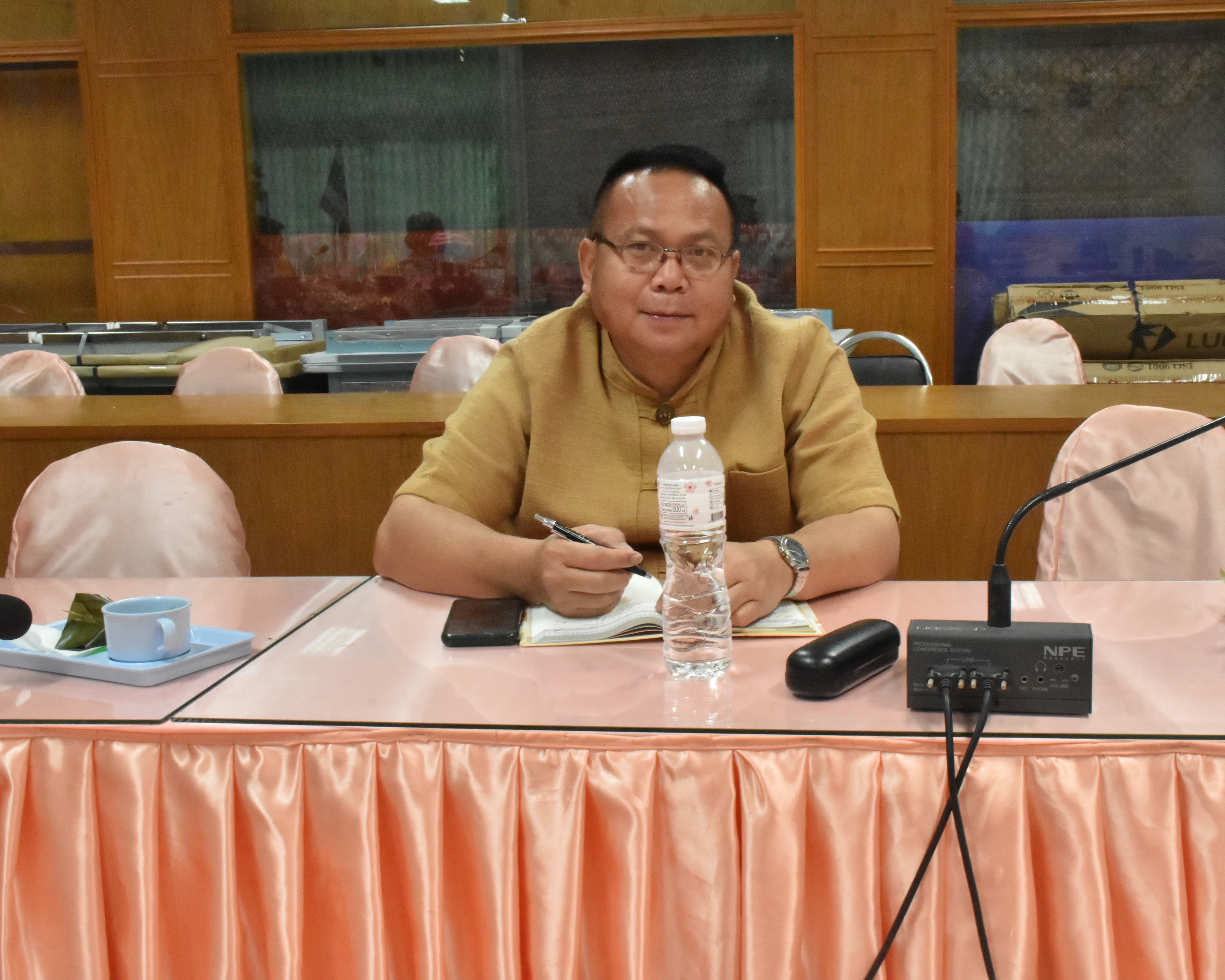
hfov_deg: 41.9
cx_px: 706
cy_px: 491
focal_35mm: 44
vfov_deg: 34.2
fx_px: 1595
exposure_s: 1/25
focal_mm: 26
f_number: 20
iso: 3200
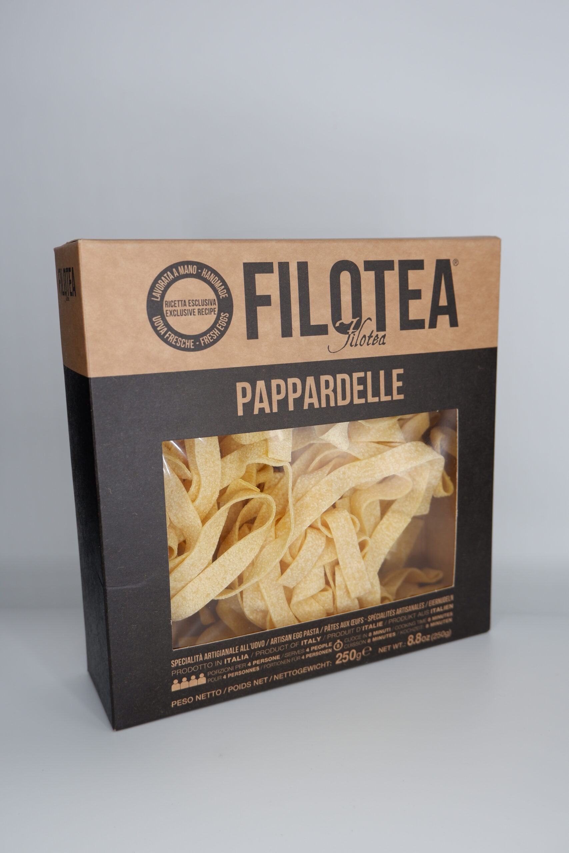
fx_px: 711
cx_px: 284
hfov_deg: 43.6
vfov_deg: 61.9
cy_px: 426
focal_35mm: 30
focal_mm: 20.9
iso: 200
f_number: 4.2
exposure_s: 1/250
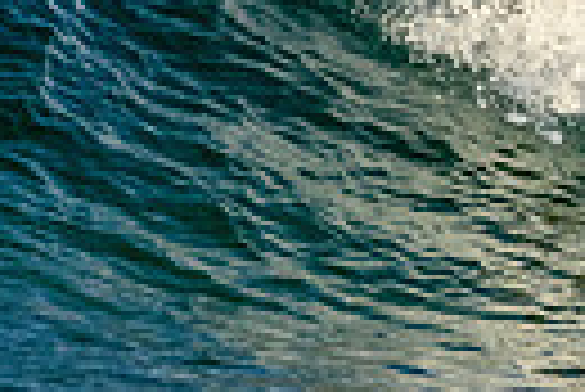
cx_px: 814
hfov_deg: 0.6
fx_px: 57979
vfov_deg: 0.4
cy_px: -178
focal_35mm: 3564
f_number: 11
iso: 2500
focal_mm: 800
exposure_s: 1/2000
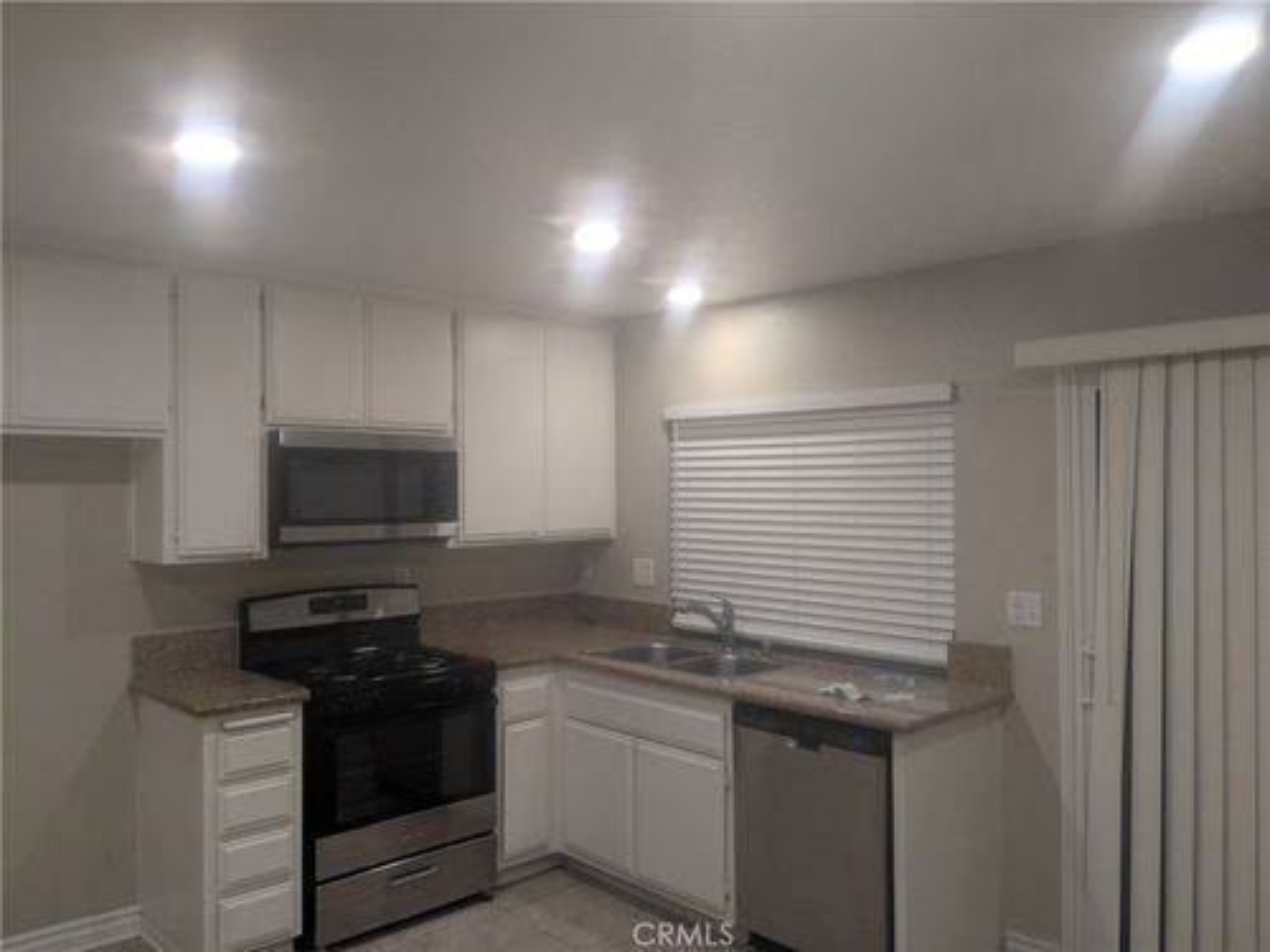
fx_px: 991
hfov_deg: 65.3
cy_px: 476
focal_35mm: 27
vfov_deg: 51.4
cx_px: 635
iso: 123
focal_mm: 4.38
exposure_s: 1/120
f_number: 1.73
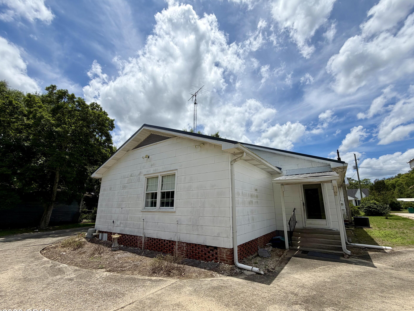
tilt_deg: +13.5
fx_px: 179
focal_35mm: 15
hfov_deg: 98.1
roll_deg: +0.5
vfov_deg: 81.7
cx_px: 216
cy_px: 162
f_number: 2.2
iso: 20
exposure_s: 1/1656
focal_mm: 2.22
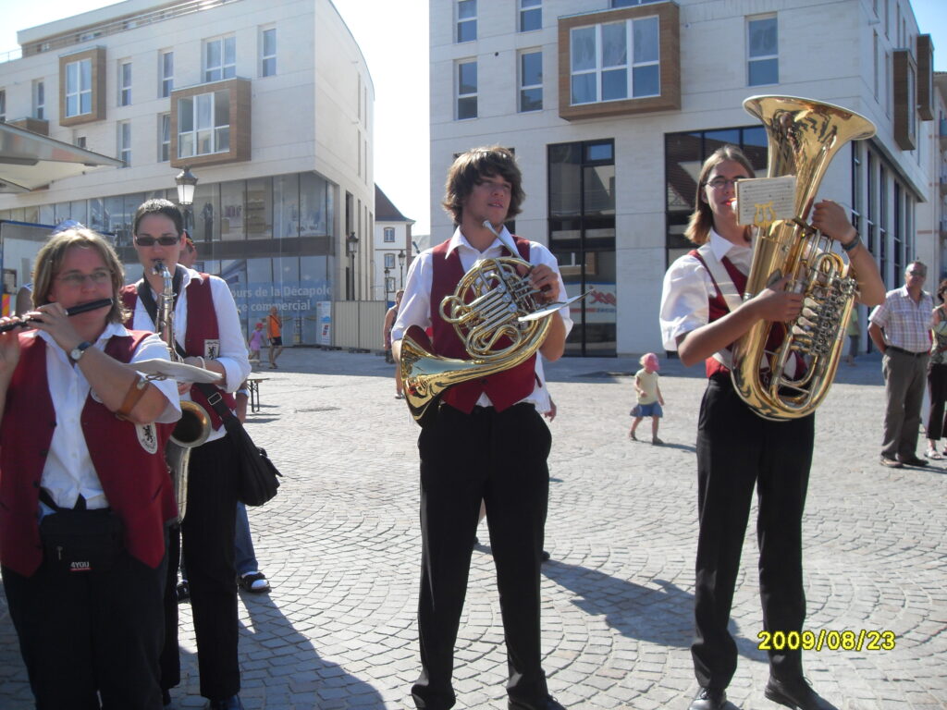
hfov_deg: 54.0
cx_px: 474
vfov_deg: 41.8
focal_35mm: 34
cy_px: 355
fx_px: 930
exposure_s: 1/180
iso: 80
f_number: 7
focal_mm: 6.3
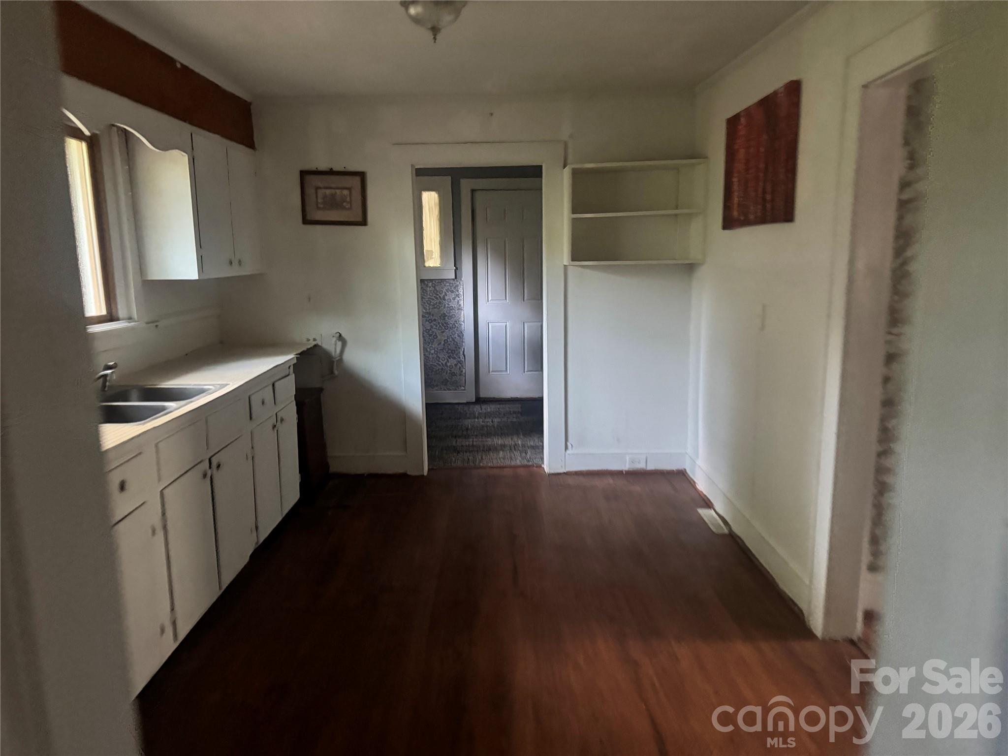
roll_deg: +1.6
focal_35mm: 24
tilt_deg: -11.3
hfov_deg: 71.6
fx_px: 699
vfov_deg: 56.8
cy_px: 378
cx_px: 504
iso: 1000
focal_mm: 6.76
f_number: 1.78
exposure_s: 1/30
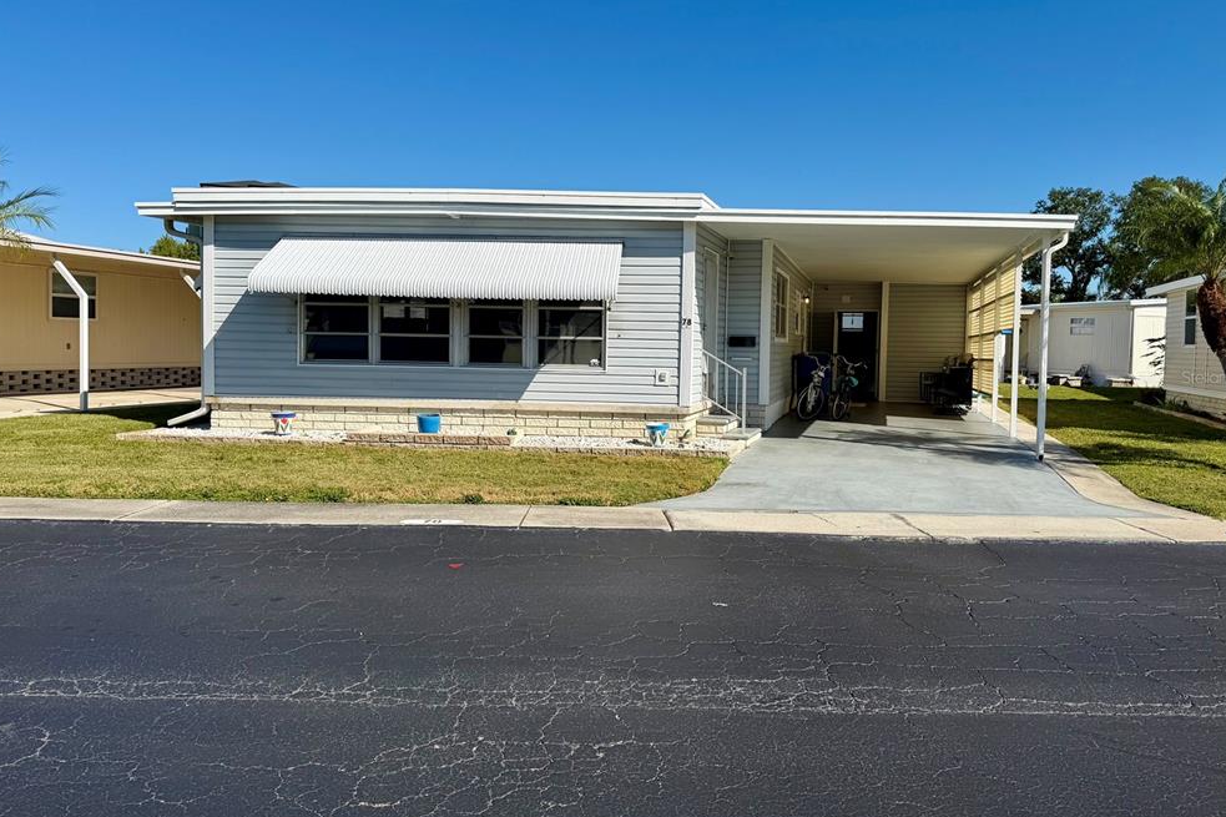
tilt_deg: -1.5
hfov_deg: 69.4
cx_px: 619
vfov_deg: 49.5
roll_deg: -0.2
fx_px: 885
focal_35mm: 26
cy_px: 377
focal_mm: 6.76
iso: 80
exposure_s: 1/6711
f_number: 1.78
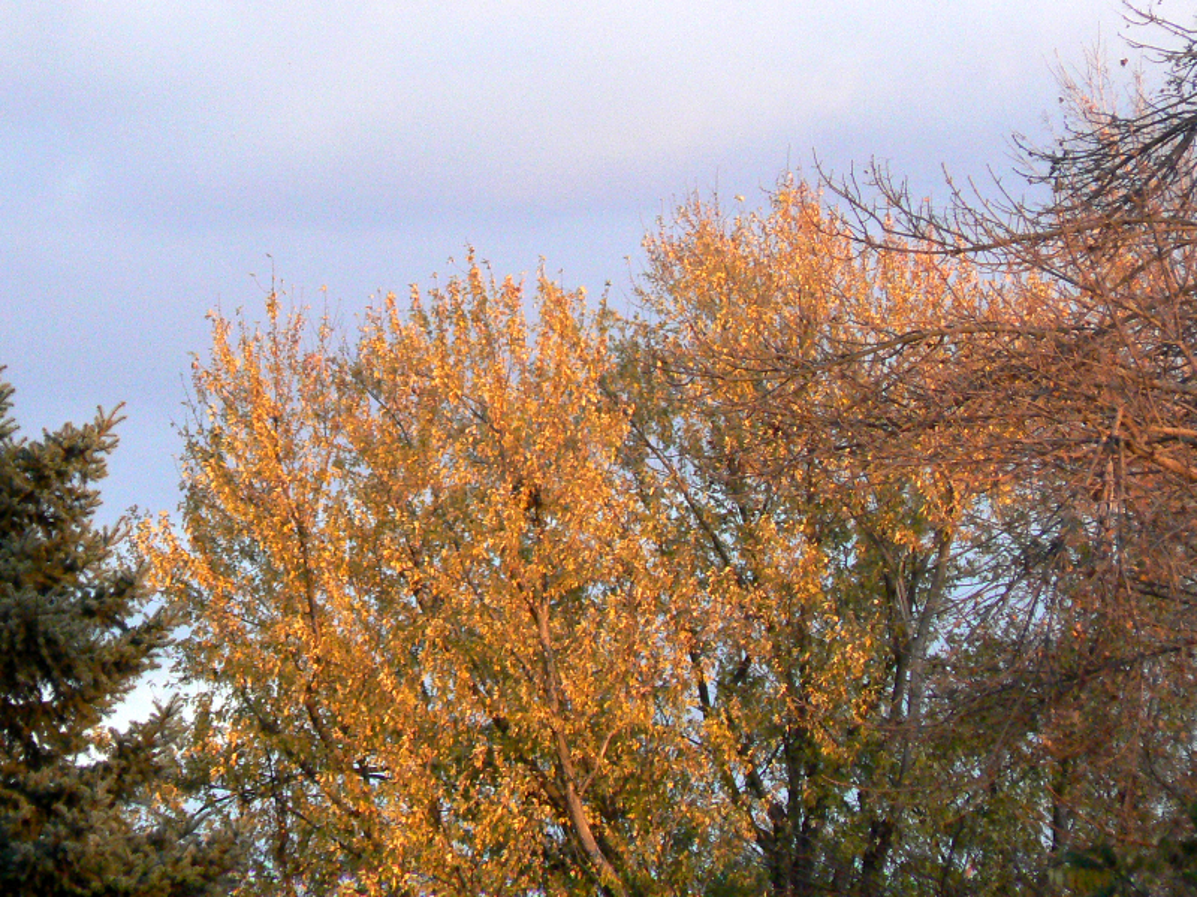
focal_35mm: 391
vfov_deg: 3.8
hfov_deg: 5.1
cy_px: 448
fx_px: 13521
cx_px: 598
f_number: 5.6
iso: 400
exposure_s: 1/200
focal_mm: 53.3
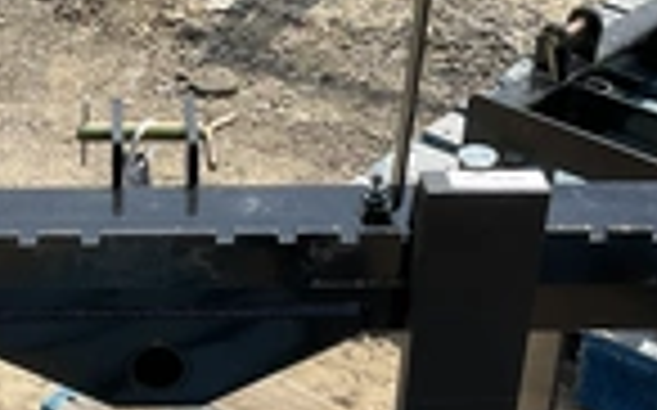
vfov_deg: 15.5
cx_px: 140
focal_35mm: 84
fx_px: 1503
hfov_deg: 24.3
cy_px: 171
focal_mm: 3
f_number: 1.8
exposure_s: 1/1279
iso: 25
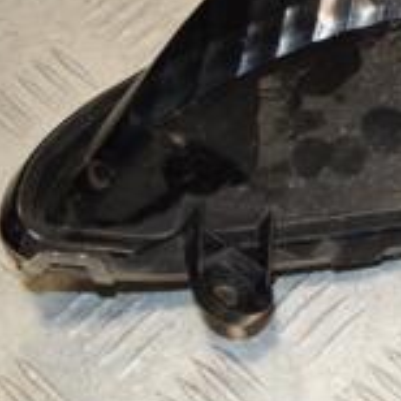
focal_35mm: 139
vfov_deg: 12.4
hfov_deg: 11.9
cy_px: 0
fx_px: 1822
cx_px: 633
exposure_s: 1/200
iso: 800
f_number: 7.1
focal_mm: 28
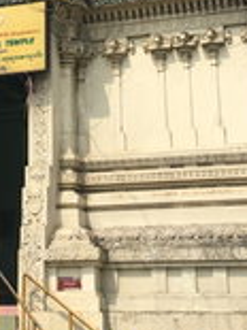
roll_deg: -0.7
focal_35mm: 100
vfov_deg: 19.3
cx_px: 17
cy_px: 27
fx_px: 953
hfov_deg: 14.6
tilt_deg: +20.0
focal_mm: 4.15
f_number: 2.2
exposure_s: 1/2331
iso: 25
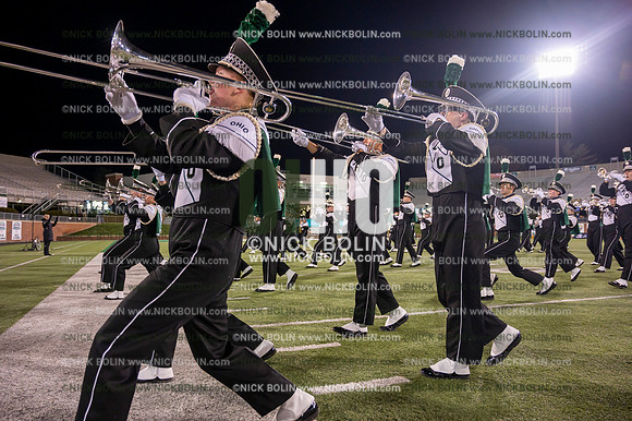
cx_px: 316
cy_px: 210
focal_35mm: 27
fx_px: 474
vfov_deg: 47.9
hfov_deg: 67.4
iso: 3200
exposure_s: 1/640
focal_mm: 27
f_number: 4
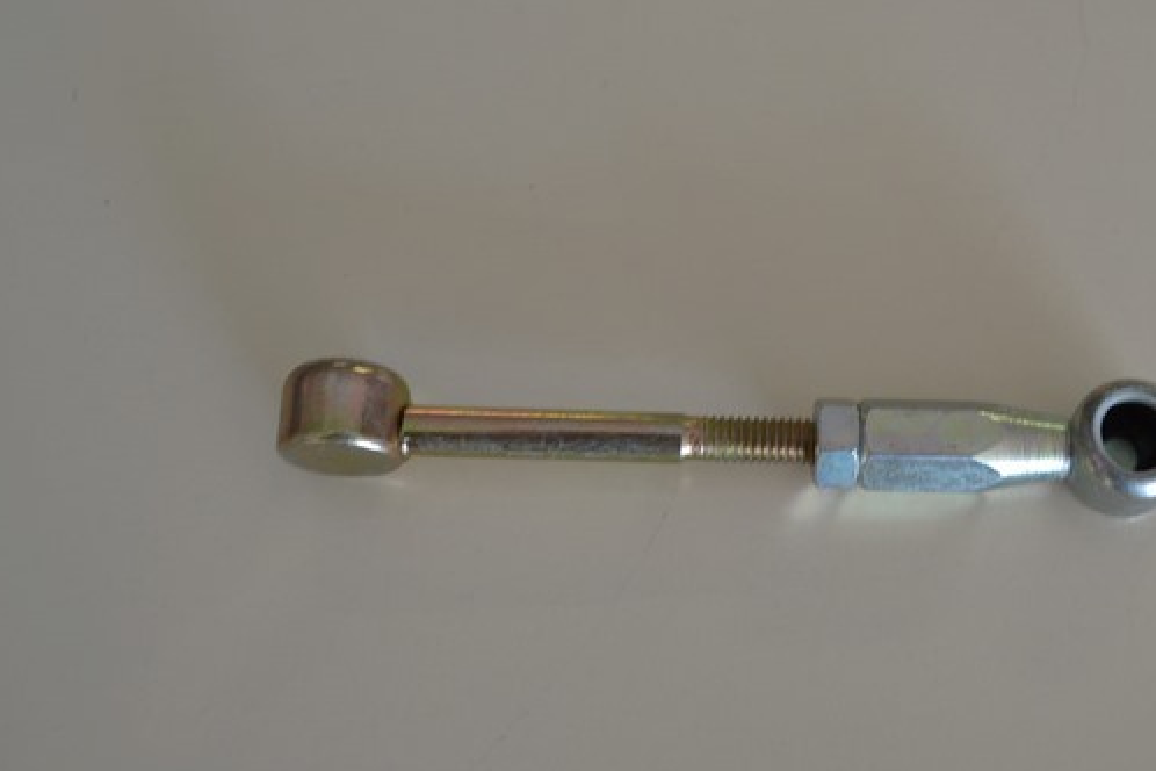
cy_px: 410
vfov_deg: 25.5
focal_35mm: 53
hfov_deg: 37.2
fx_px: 1702
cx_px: 752
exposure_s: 1/30
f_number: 3.8
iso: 180
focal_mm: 22
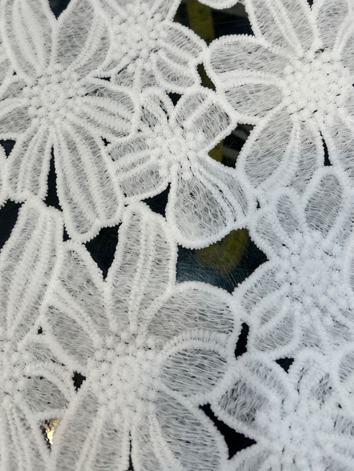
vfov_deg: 48.9
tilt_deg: -67.7
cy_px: 143
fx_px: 504
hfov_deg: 38.7
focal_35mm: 37
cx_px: 159
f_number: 1.5
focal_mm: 5.7
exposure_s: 1/100
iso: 50
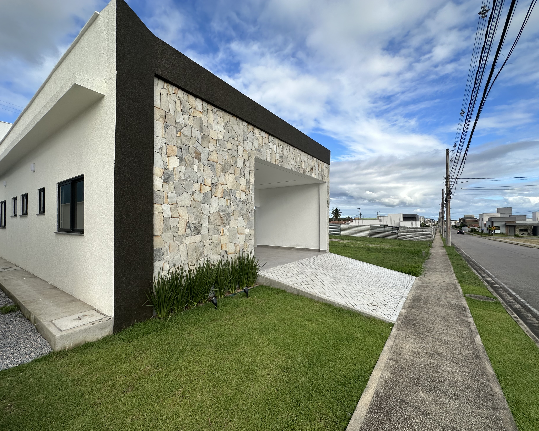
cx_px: 271
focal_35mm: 15
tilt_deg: +0.6
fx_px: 239
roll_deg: +0.3
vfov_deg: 84.0
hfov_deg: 96.8
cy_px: 220
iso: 50
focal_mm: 2.22
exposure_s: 1/1473
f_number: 2.2
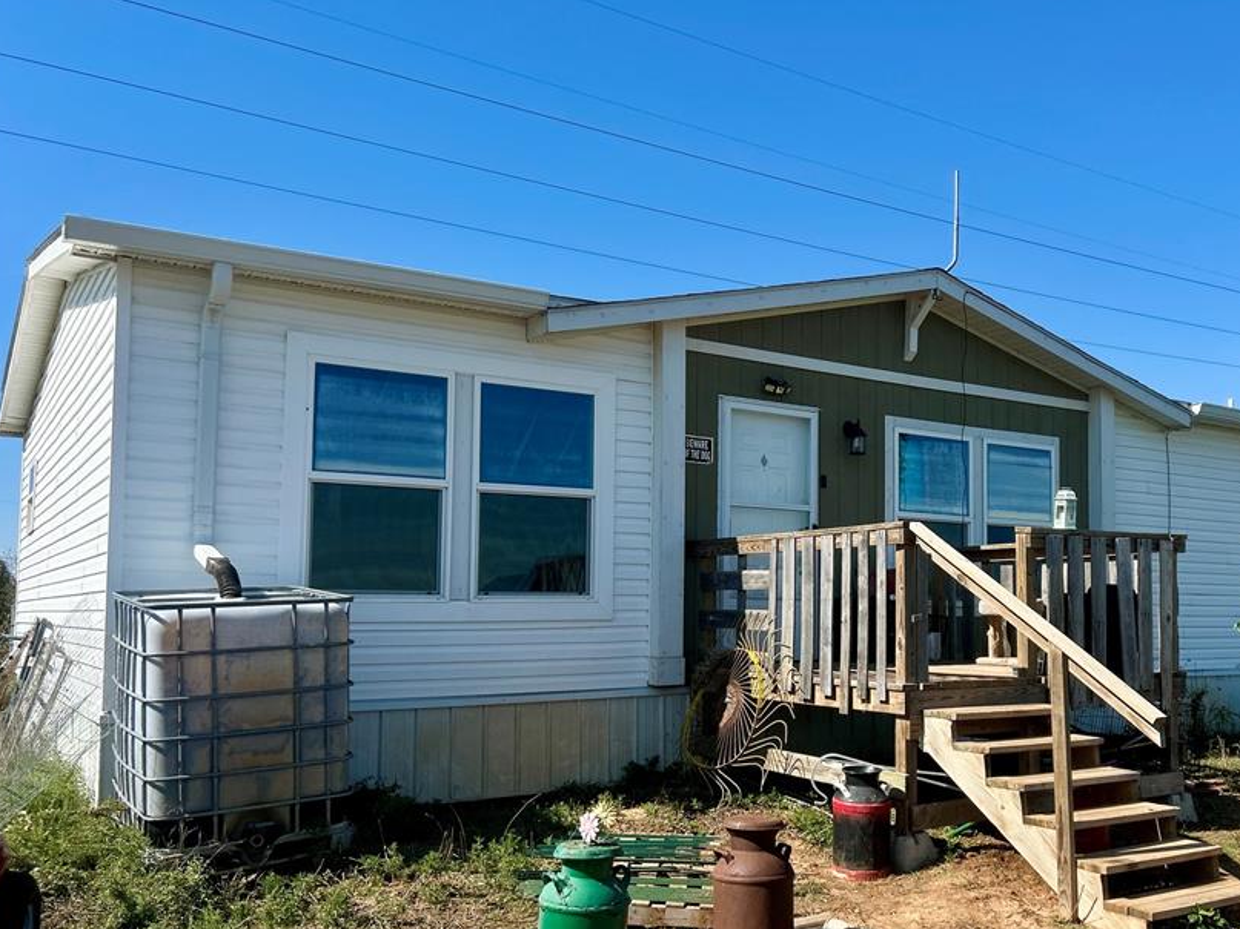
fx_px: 1182
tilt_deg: +4.7
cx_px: 771
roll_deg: -0.3
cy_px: 527
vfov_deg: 42.8
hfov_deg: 54.8
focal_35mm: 33
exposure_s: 1/16393
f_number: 1.5
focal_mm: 5.7
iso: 40
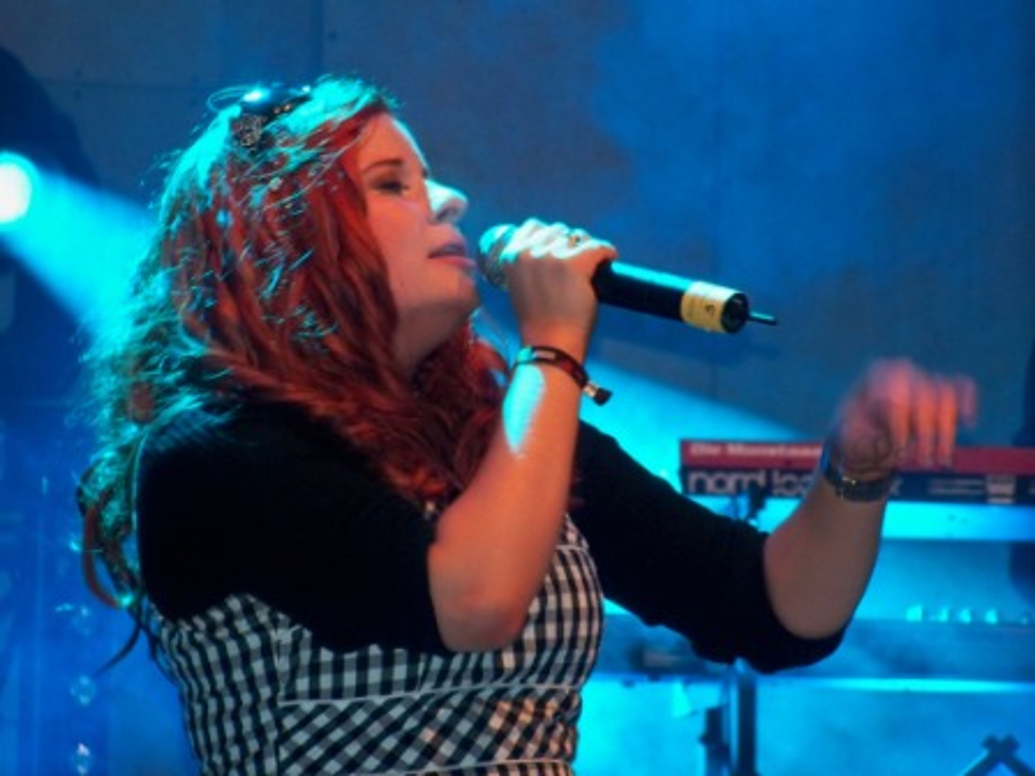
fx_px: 10555
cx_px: 518
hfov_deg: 5.6
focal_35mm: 353
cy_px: 388
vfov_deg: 4.2
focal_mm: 60.8
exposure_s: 1/50
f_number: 4.5
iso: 400
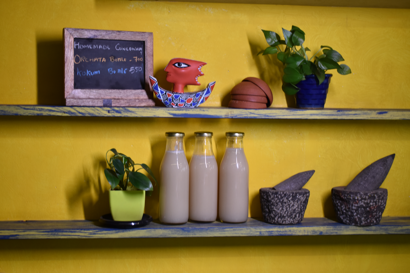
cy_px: 136
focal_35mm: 60
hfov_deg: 33.4
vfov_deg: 22.6
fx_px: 683
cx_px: 205
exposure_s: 1/60
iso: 450
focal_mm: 40
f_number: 5
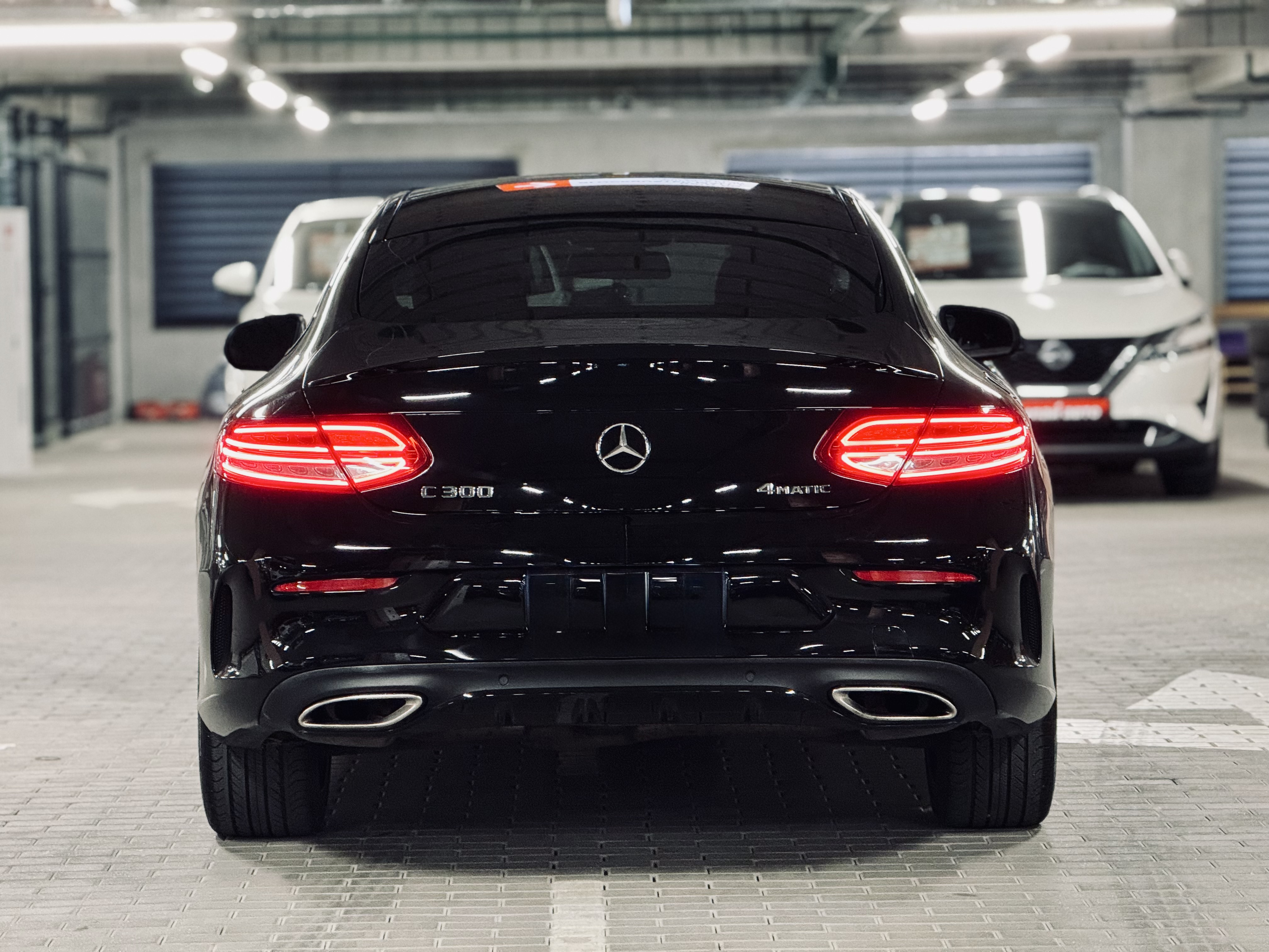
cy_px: 476
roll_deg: +1.2
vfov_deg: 12.3
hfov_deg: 16.4
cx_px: 634
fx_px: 4399
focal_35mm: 120
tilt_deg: -1.7
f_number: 2.8
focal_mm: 15.66
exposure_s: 1/40
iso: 640
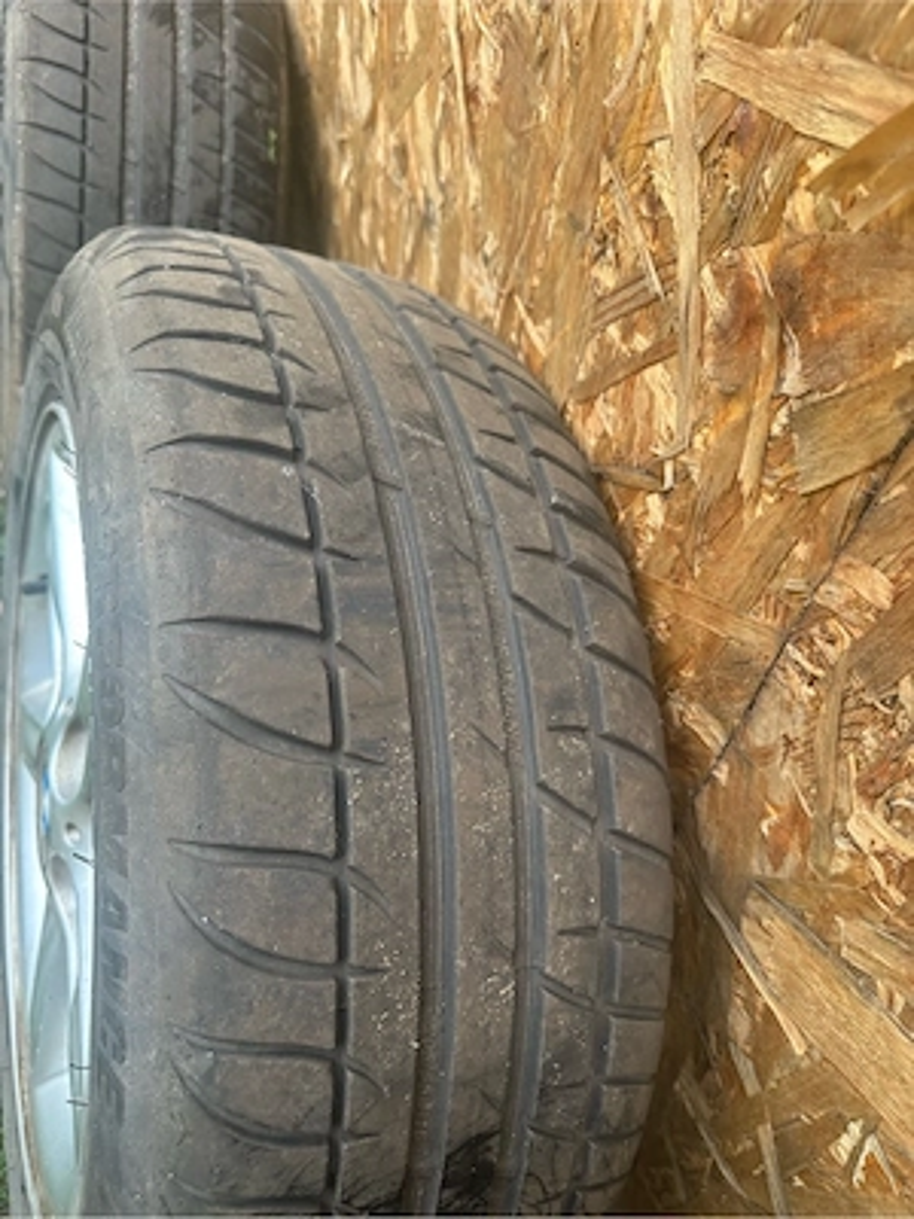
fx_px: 845
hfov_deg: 56.8
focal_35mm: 24
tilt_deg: -51.8
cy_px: 610
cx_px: 457
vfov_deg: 71.6
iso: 125
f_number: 1.78
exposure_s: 1/121
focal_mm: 6.86
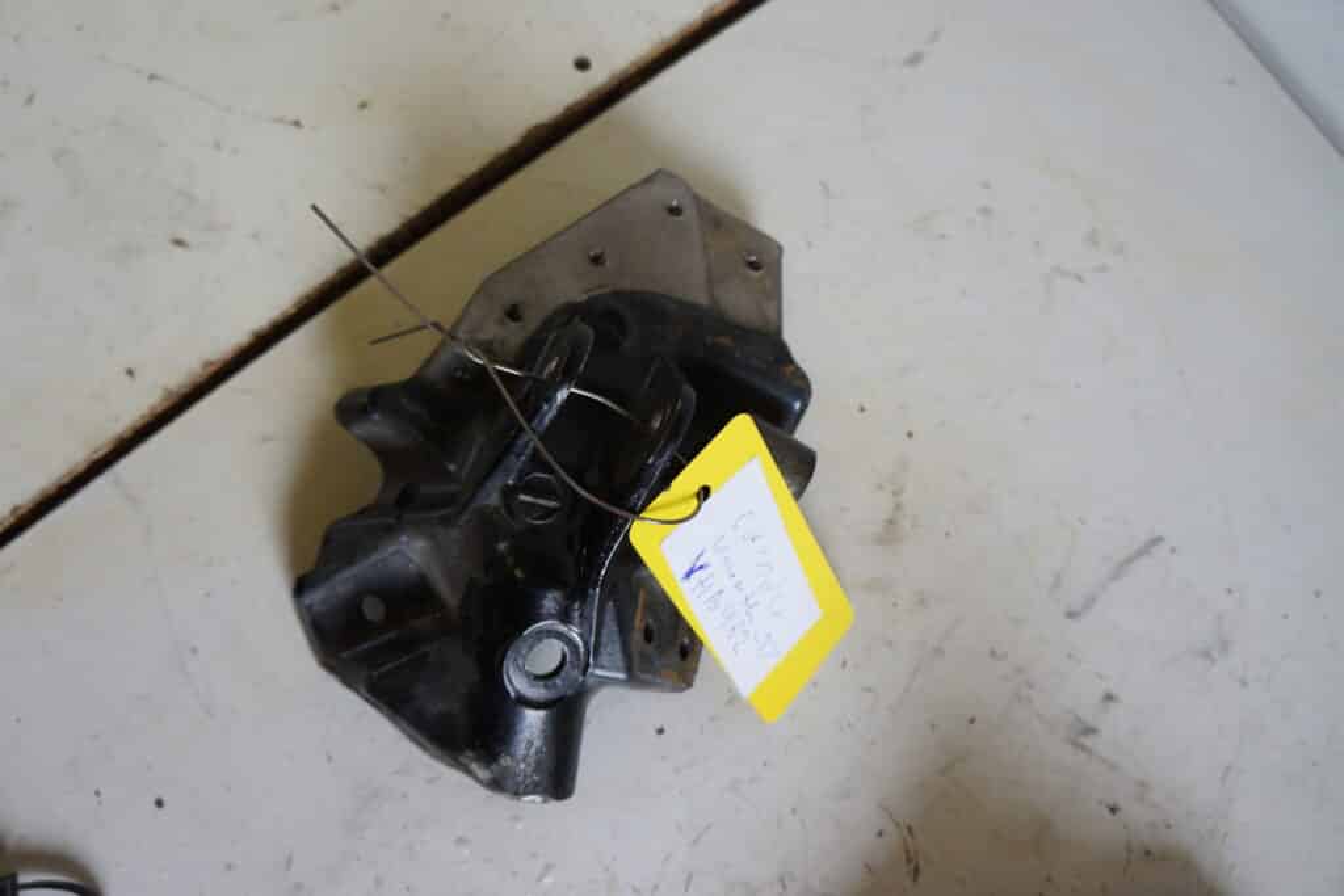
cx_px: 672
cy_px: 448
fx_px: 1008
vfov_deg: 47.9
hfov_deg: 67.4
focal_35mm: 27
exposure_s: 1/60
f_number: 4
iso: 400
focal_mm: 18
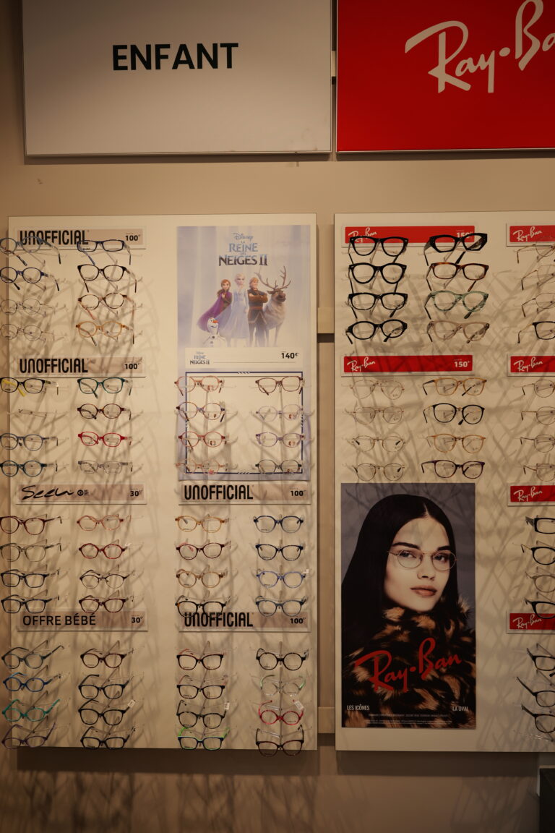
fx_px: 647
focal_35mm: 28
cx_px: 278
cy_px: 416
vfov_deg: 65.5
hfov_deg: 46.4
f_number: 2.8
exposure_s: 1/125
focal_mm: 28
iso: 100
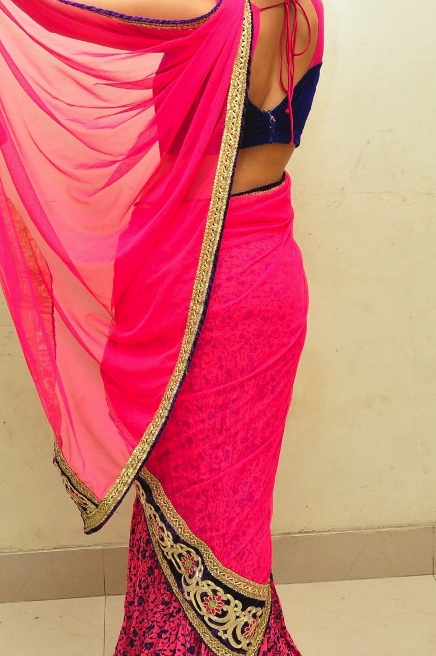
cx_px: 182
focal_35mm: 58
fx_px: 1052
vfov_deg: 34.6
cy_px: 286
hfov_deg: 23.4
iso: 1600
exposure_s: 1/125
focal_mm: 25
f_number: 7.1
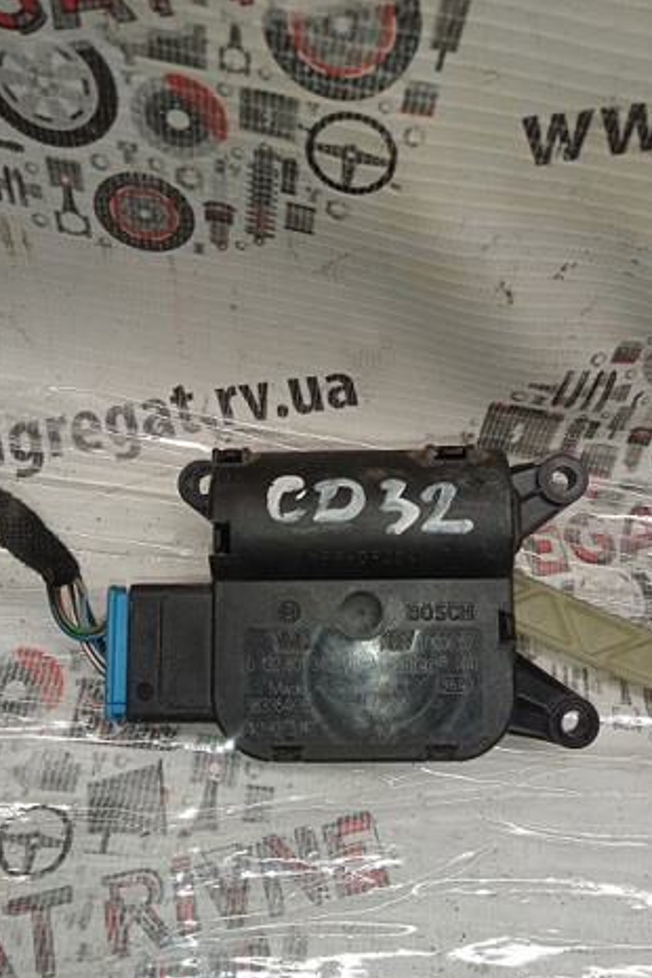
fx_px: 815
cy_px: 501
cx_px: 335
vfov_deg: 61.9
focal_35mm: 30
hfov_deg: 43.6
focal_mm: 3.43
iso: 203
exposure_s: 1/100
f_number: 2.2
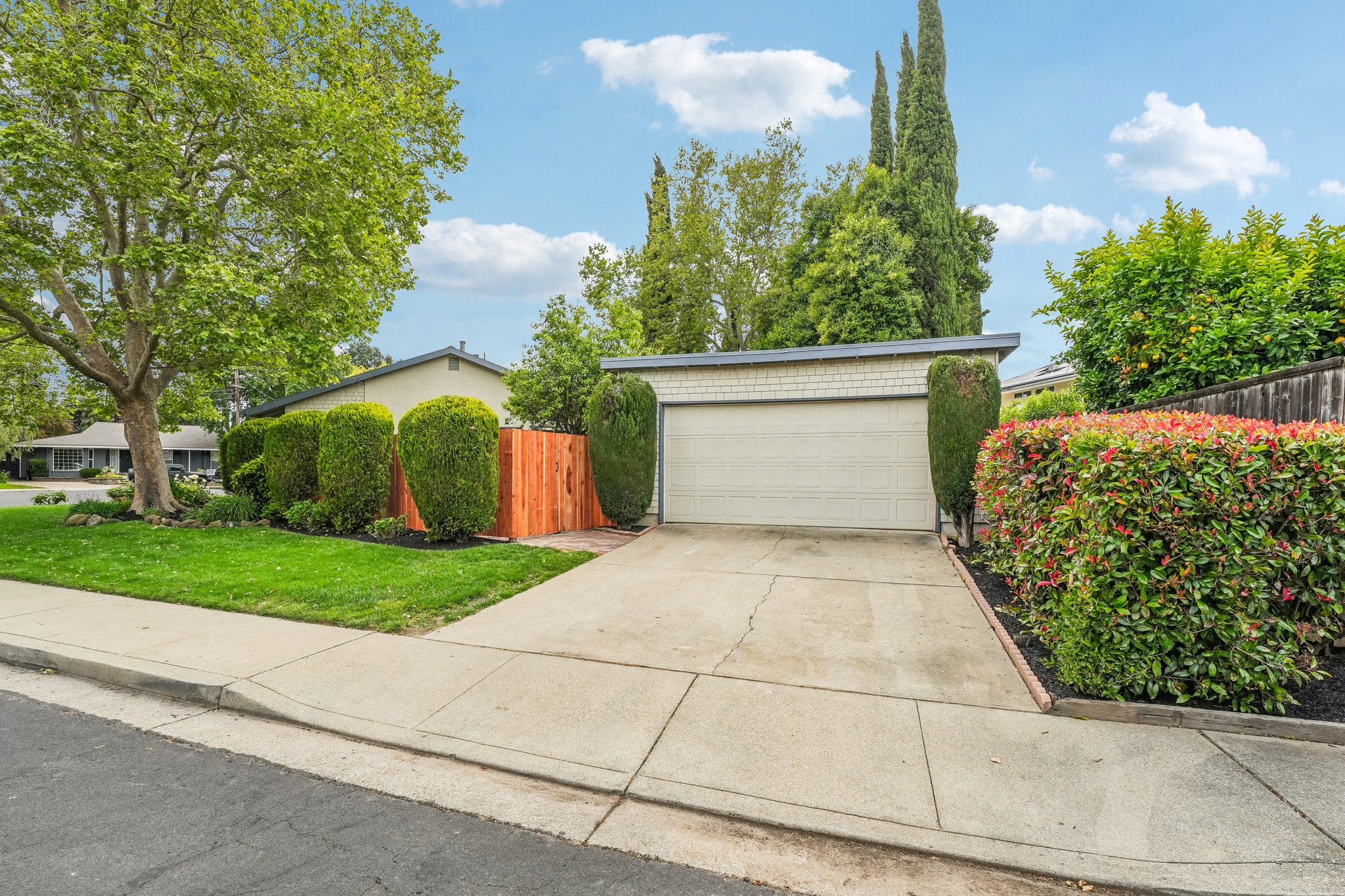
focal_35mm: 15
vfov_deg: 78.8
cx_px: 672
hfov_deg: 101.9
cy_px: 448
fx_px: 545
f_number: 8
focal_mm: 14.6
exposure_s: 1/1000
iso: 640
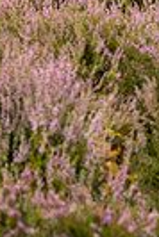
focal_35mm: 203
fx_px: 1341
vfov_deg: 9.8
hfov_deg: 6.8
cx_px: 98
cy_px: -123
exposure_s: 1/1250
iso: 500
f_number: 6.3
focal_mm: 60
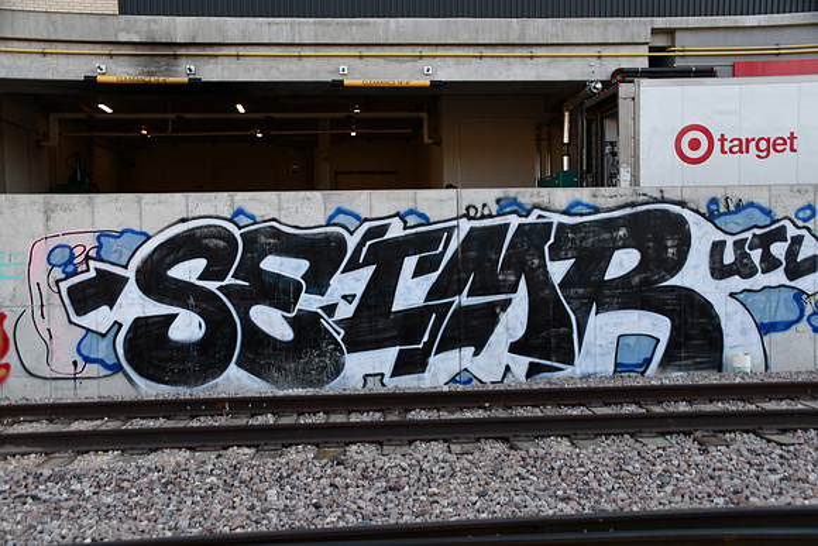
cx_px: 409
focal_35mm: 39
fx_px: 886
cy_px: 273
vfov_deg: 34.2
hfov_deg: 49.5
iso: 220
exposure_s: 1/250
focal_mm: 26
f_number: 5.6
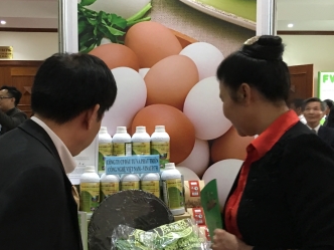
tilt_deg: -2.0
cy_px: 151
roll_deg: +1.0
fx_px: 463
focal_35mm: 48
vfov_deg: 30.2
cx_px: 126
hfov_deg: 39.4
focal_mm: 4.15
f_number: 2.2
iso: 100
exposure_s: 1/8
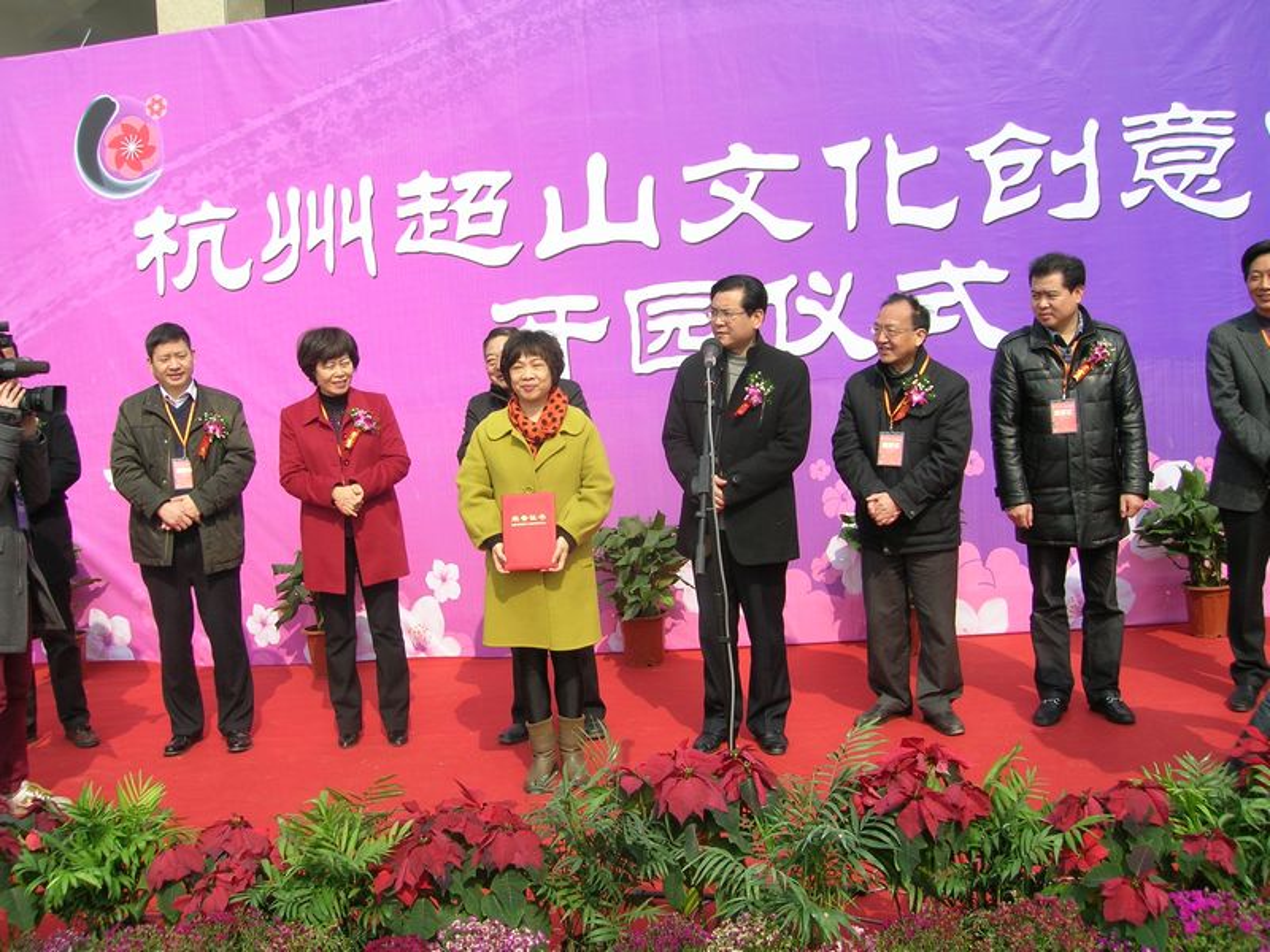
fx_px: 1247
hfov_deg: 54.0
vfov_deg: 41.8
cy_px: 476
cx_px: 635
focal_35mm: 34
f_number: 4.9
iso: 50
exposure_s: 1/260
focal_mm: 5.7
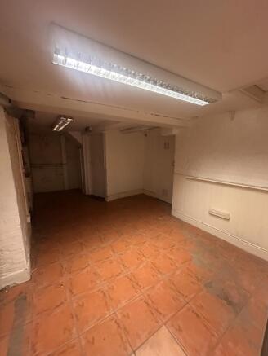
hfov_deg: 85.7
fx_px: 144
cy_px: 178
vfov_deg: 102.0
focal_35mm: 14
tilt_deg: -9.4
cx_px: 134
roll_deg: +0.2
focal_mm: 2.22
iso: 1000
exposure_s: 1/50
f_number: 2.2
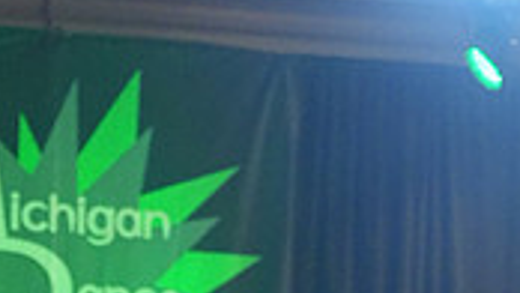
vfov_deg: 3.4
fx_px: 4814
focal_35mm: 349
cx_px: 124
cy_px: 801
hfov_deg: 6.2
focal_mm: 100
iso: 5000
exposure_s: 1/500
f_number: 3.2
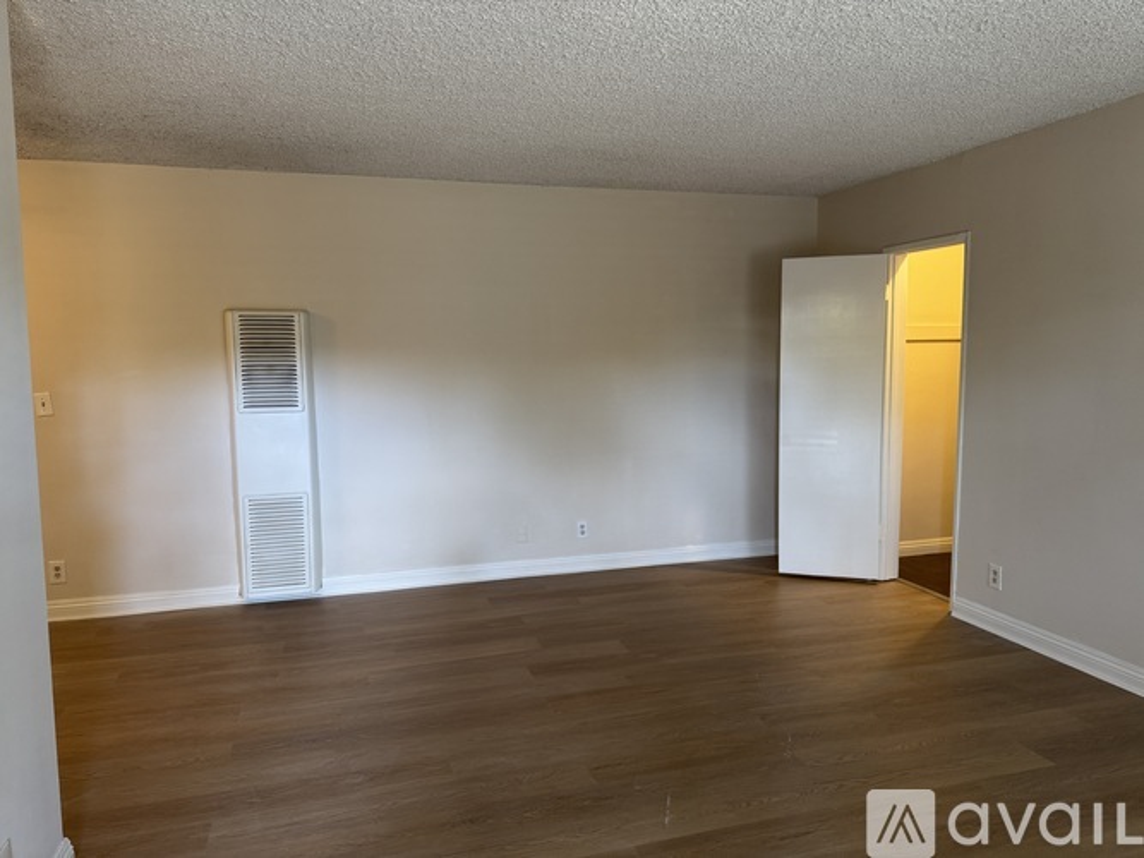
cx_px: 572
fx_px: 793
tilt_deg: -5.7
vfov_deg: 56.8
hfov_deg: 71.6
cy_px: 429
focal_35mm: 24
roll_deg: +0.6
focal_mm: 6.76
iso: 200
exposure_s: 1/60
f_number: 1.78
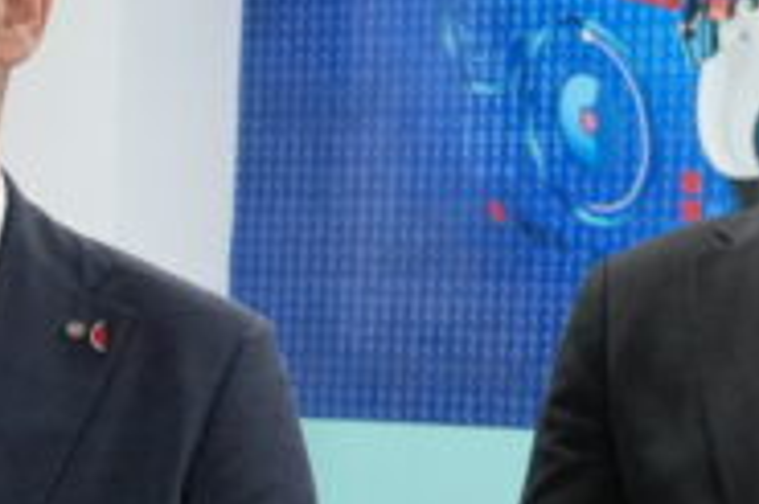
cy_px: 822
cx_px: -546
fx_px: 4234
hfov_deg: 9.8
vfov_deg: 6.7
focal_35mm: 201
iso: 2000
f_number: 4
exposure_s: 1/160
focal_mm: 29
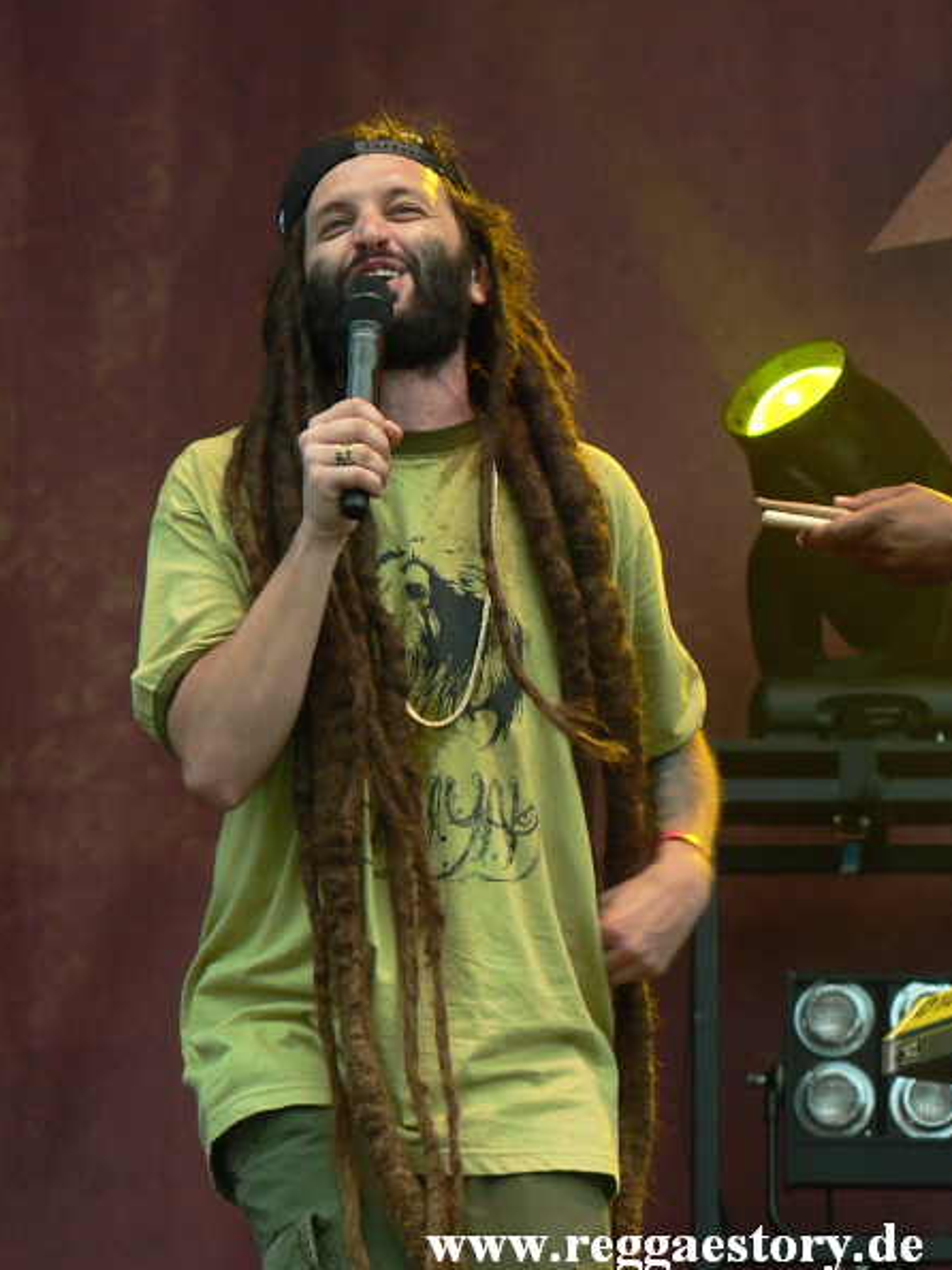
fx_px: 4365
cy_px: 634
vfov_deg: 16.6
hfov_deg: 12.4
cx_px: 474
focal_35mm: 119
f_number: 3.2
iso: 100
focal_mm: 20.3
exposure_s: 1/60
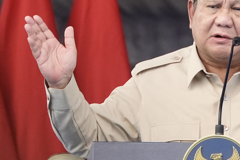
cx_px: 217
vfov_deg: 1.3
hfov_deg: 2.0
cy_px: 97
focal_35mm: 1039
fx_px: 6926
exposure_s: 1/2000
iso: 2500
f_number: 8
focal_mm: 400
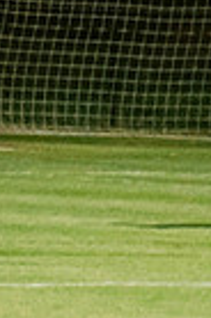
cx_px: -1574
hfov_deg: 1.1
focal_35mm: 1270
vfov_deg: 1.6
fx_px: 11221
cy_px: -29
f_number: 4
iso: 2000
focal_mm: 70
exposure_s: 1/160
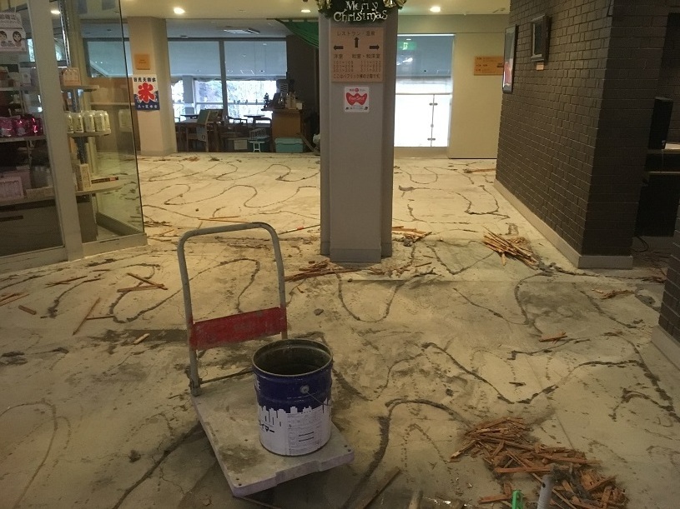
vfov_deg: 48.2
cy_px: 254
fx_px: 570
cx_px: 340
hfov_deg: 61.7
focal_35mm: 29
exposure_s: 1/15
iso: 250
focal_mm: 4.15
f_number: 2.2
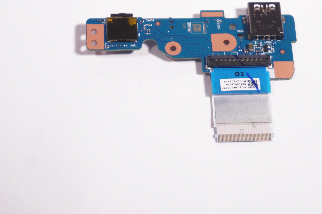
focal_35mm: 108
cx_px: 196
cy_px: 67
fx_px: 965
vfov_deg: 12.6
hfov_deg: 18.9
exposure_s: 1/13
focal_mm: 48
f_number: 5.6
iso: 200
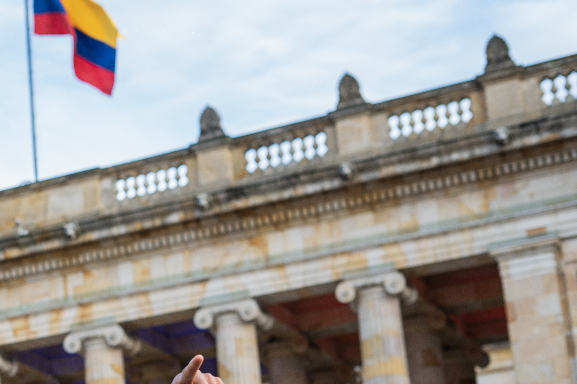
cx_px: -18
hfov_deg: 19.0
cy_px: 360
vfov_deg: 13.0
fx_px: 1667
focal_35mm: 104
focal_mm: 50
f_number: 4
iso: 250
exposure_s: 1/125
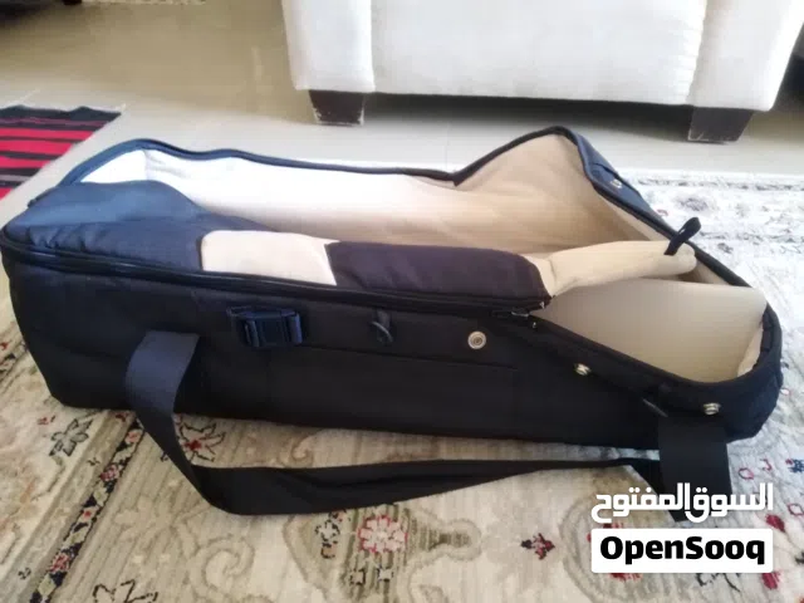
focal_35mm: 26
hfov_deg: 67.3
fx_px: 604
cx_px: 402
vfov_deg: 53.1
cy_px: 302
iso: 681
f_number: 1.8
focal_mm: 3.59
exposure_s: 1/15
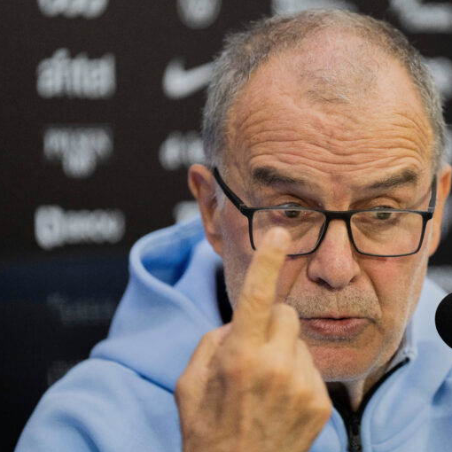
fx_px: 3782
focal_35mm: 256
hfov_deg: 6.8
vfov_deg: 6.8
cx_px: 336
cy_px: 226
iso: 3200
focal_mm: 200
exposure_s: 1/1000
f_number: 2.8
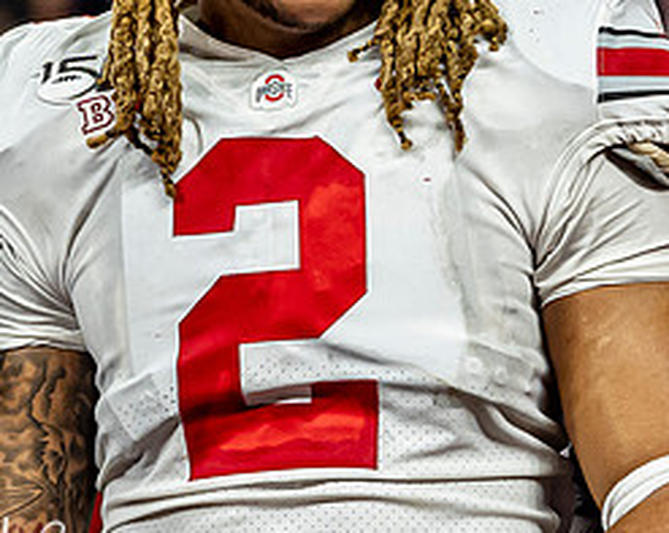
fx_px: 16988
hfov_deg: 2.3
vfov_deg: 1.8
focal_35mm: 859
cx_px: 412
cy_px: -151
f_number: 3.5
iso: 800
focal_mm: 110
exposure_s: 1/320
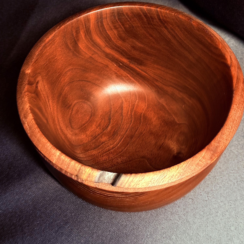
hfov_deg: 30.0
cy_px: 91
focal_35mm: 57
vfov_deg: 29.9
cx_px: 122
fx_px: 455
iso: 800
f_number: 1.78
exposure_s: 1/29
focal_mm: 6.76
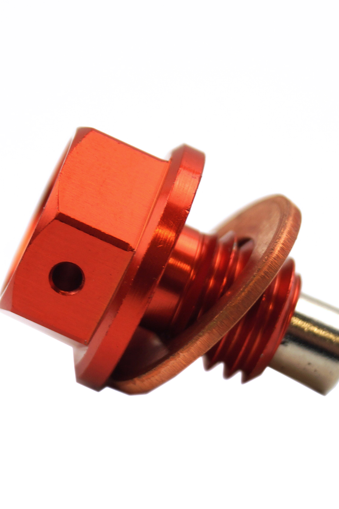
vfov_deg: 16.7
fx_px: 1736
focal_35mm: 123
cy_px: 256
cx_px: 194
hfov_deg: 11.1
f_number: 6.3
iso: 100
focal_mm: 45
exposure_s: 1/80
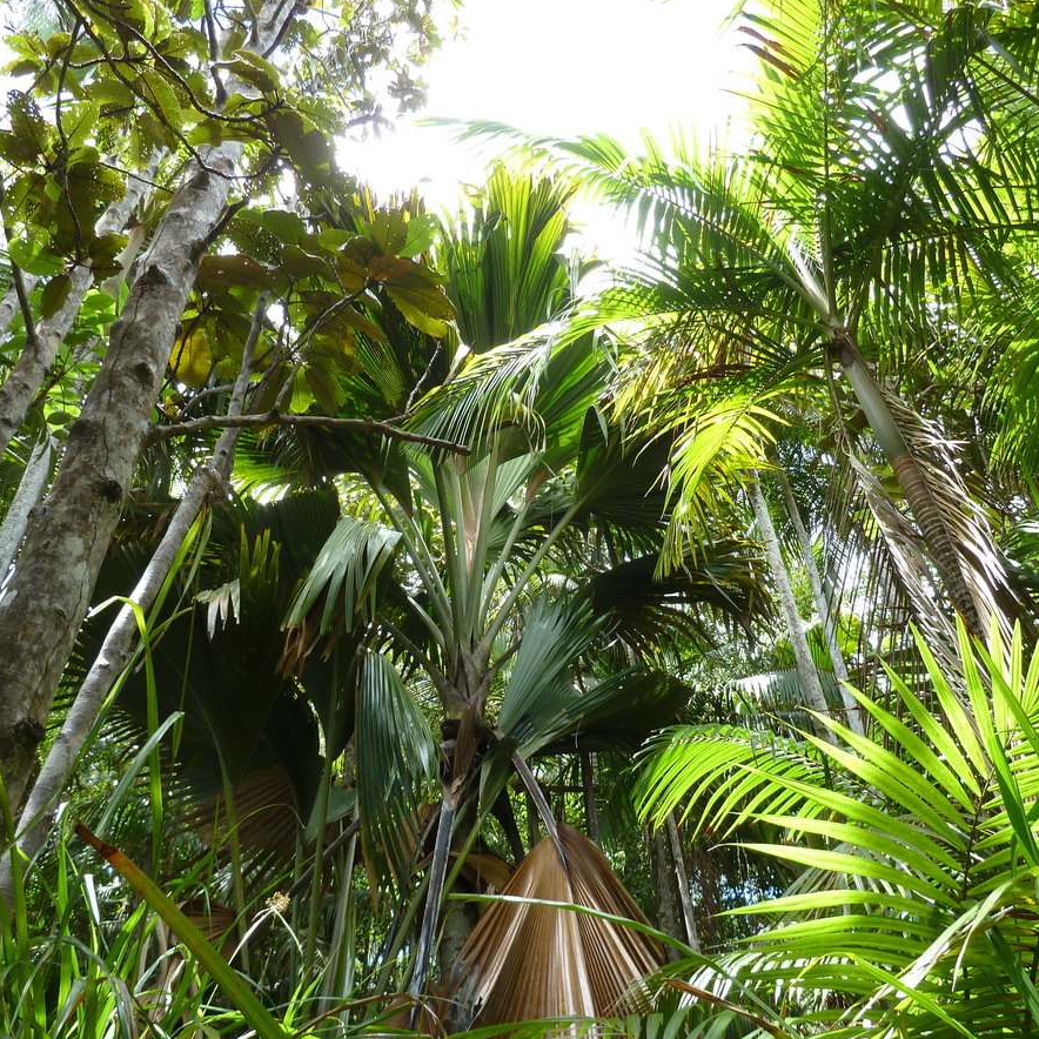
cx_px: 514
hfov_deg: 54.0
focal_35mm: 30
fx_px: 1019
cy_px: 524
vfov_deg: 54.0
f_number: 3.5
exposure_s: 1/125
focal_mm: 4.1
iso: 80
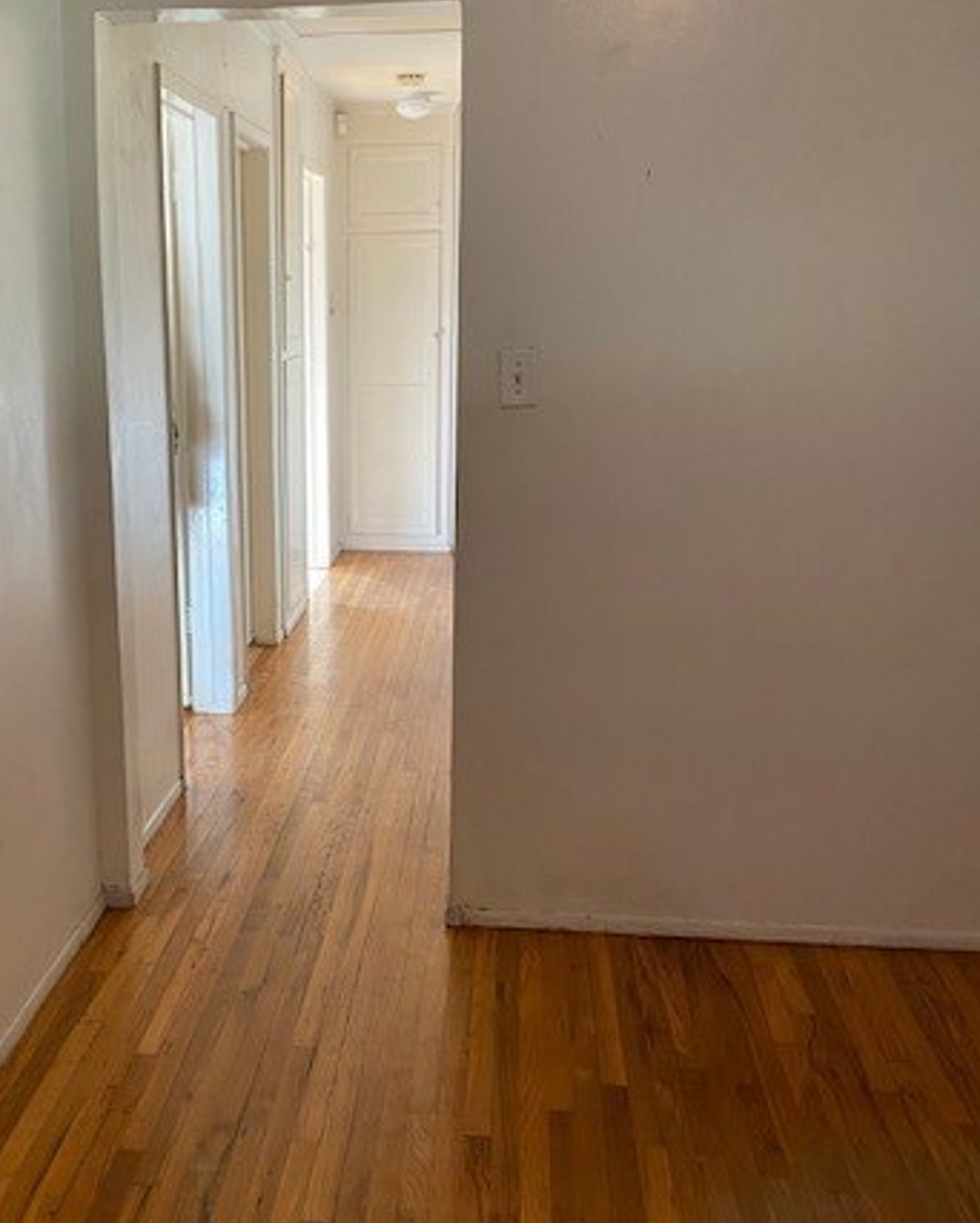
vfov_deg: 47.9
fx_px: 1377
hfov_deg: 38.7
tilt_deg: -12.1
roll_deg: +1.7
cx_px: 315
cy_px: 622
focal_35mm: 38
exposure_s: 1/60
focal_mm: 4.25
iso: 160
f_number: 1.8
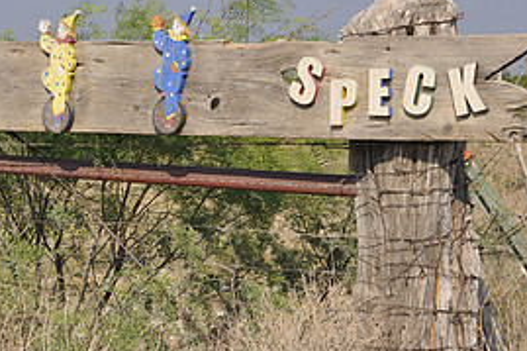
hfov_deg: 18.0
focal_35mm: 113
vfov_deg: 12.1
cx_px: 143
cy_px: 105
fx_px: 1654
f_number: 7.1
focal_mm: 35
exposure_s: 1/250
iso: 200
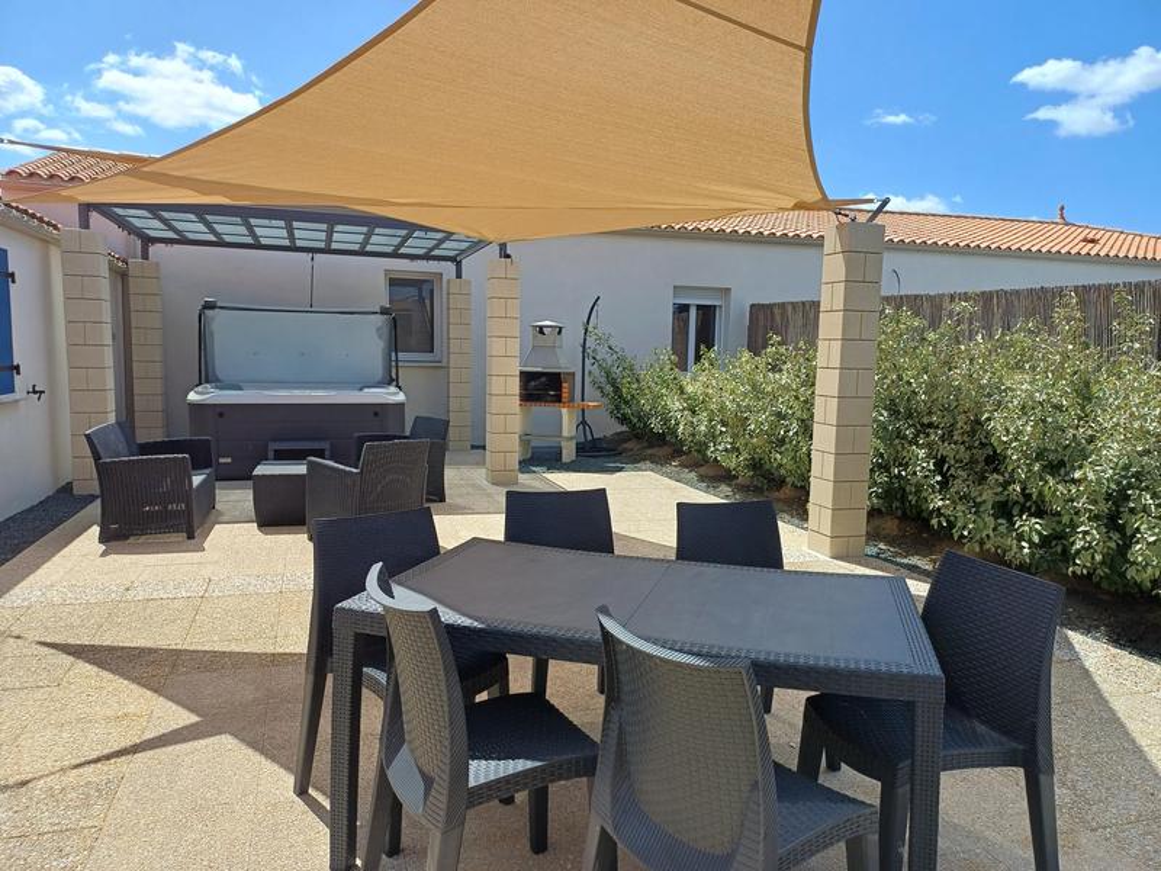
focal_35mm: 25
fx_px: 838
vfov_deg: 54.9
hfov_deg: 69.4
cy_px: 436
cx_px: 580
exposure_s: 1/1178
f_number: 1.8
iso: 50
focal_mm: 4.65
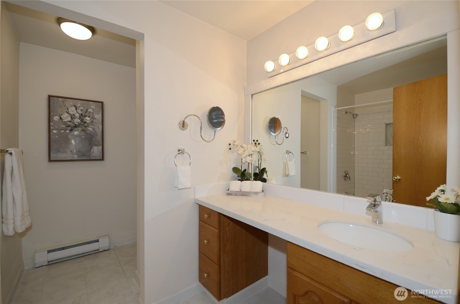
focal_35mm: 15
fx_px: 191
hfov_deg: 100.5
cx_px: 230
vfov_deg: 77.1
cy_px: 152
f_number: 4
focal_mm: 10
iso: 100
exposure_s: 1/60
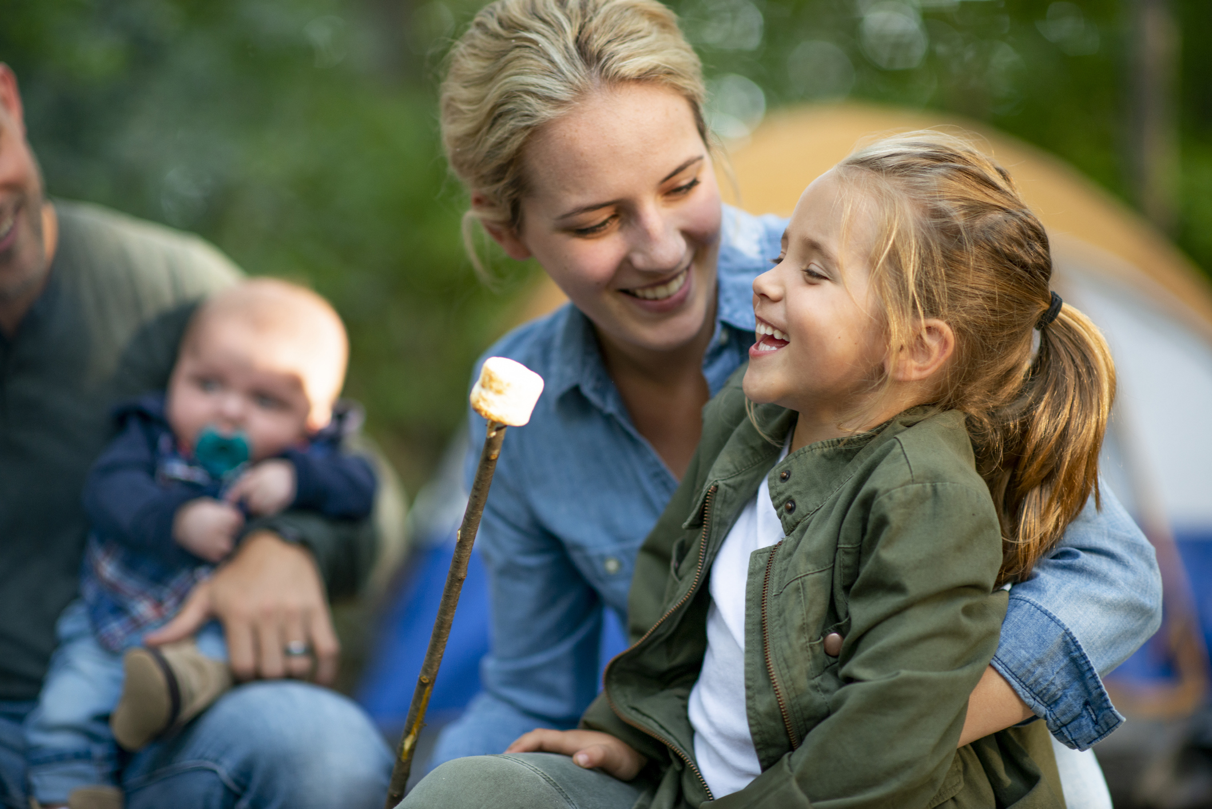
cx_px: 606
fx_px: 2862
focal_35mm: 85
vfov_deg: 16.1
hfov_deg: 23.9
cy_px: 404
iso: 320
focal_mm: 85
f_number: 1.6
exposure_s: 1/320
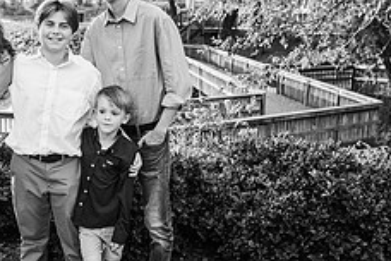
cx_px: 57
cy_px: 82
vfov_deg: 22.1
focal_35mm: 61
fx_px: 662
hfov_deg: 31.7
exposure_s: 1/200
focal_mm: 24
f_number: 3.2
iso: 320
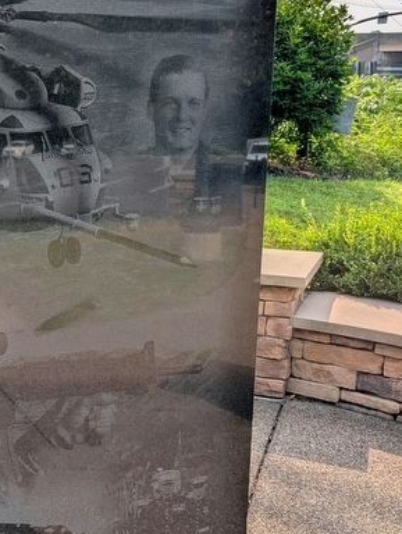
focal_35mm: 50
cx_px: -13
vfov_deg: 38.1
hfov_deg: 27.3
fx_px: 772
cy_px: 251
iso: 12
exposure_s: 1/625
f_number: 1.68
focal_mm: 6.9
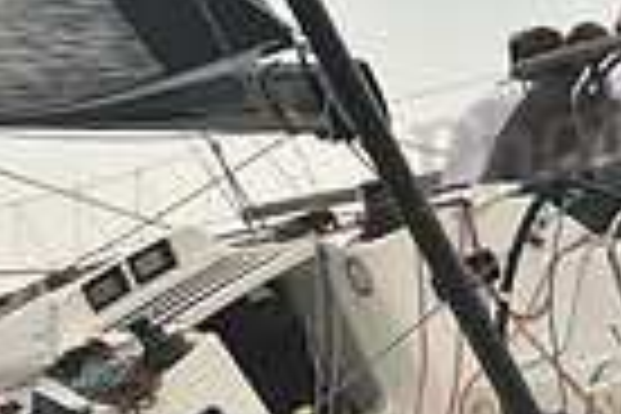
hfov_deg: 7.0
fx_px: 5088
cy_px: 394
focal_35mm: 295
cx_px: 180
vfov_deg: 4.7
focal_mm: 70
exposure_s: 1/500
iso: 250
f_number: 5.6
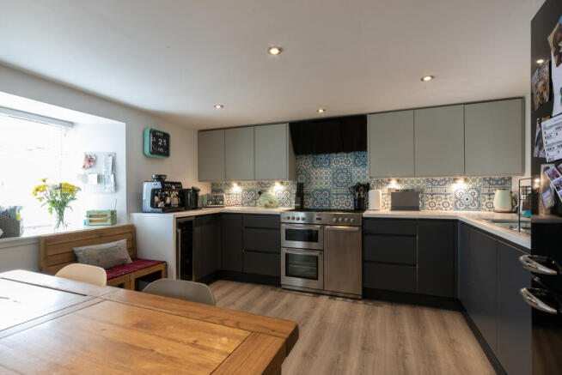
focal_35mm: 17
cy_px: 188
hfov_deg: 93.2
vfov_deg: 70.5
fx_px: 266
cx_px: 281
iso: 400
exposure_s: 1
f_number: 16
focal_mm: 17
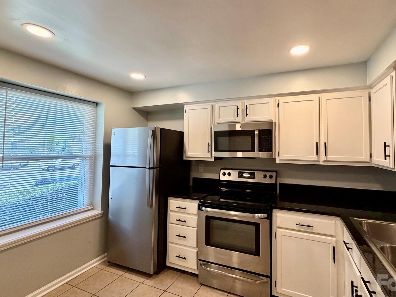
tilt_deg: +2.8
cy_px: 140
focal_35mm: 17
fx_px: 194
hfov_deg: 90.4
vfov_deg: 74.7
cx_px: 227
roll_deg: +0.0
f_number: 2.2
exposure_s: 1/120
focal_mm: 2.22
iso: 200
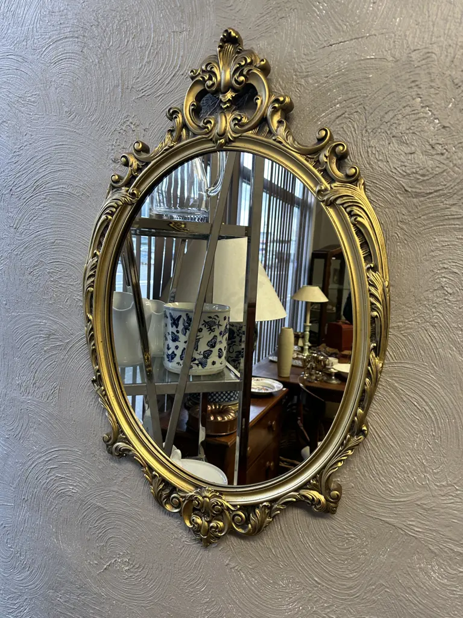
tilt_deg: -6.3
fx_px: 428
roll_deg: -4.3
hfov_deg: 56.8
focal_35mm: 24
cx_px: 232
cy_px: 309
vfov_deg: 71.6
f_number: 1.78
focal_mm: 6.86
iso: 200
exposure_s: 1/100
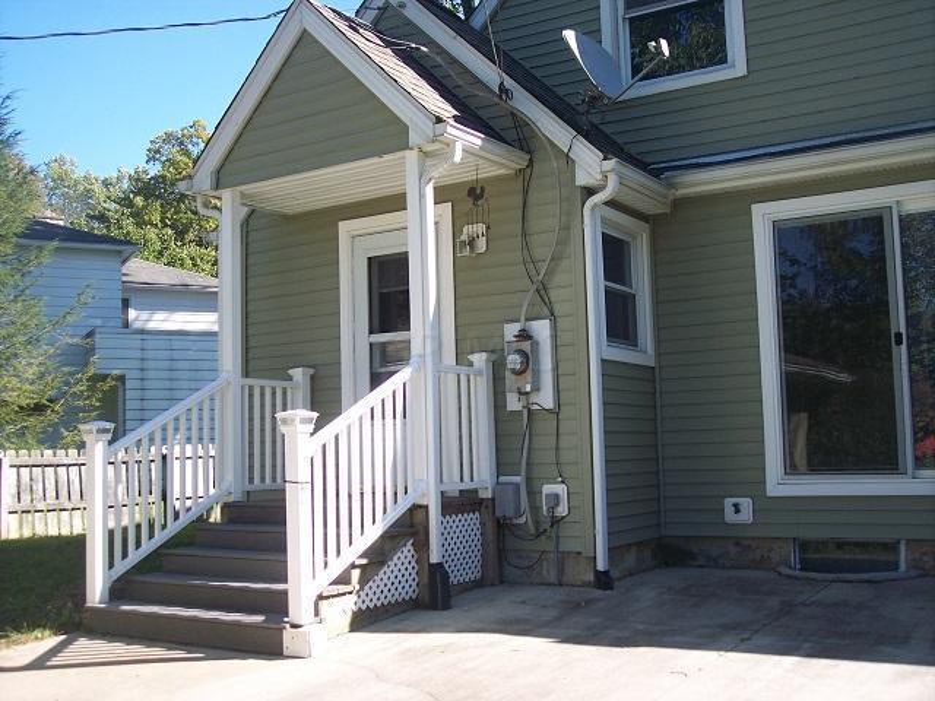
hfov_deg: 47.9
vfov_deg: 36.8
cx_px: 468
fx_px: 1053
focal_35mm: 39
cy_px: 350
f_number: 3.4
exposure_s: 1/350
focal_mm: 8
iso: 100
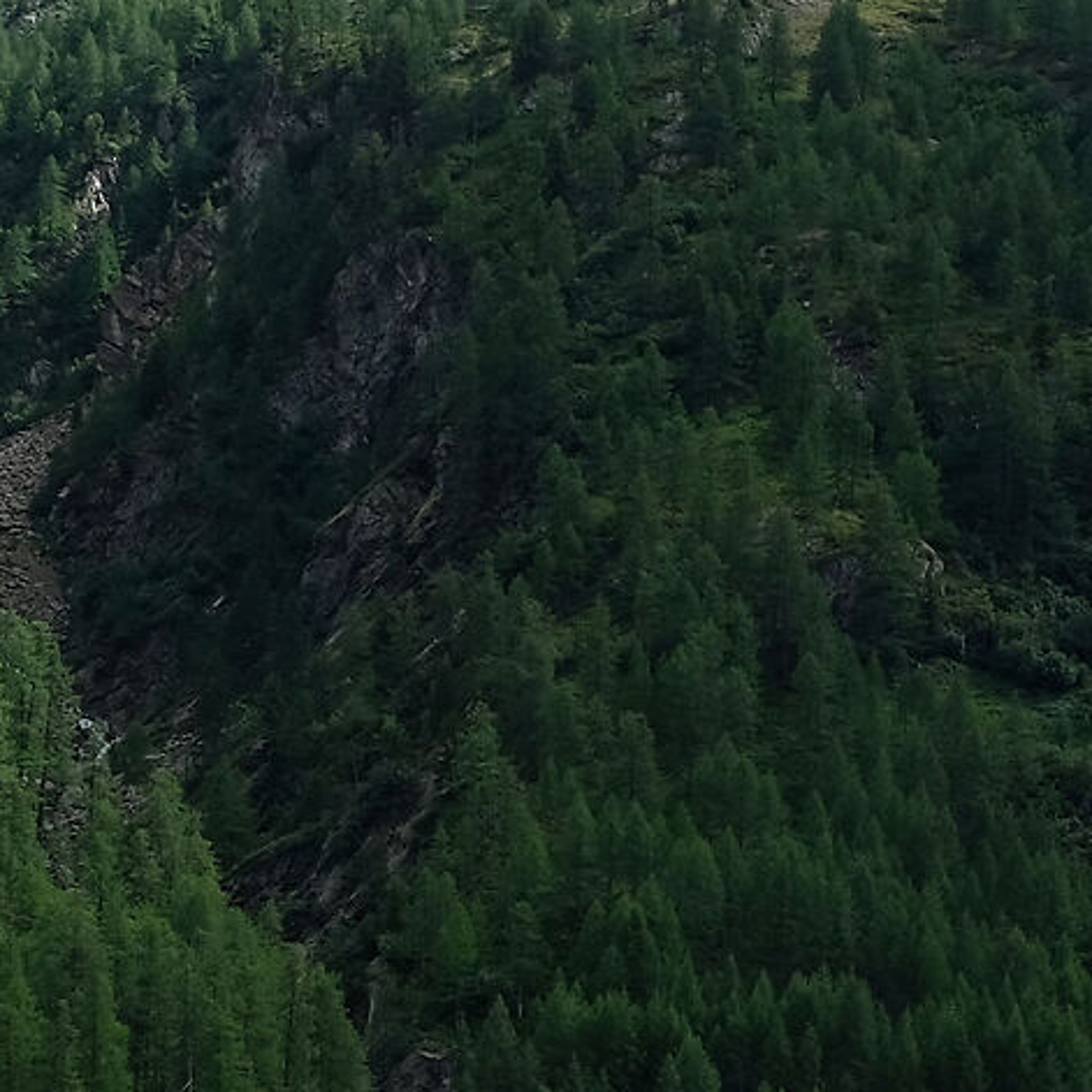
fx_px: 4176
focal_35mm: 117
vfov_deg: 14.9
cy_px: 763
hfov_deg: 14.9
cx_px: 721
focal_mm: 18
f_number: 7.1
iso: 320
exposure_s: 1/500
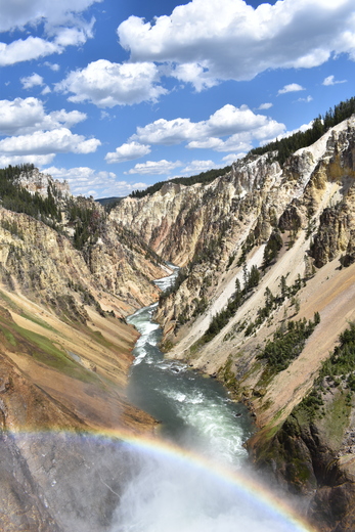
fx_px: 399
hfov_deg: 48.0
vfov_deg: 67.4
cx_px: 178
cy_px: 266
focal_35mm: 27
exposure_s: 1/500
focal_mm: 18
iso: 200
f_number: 11
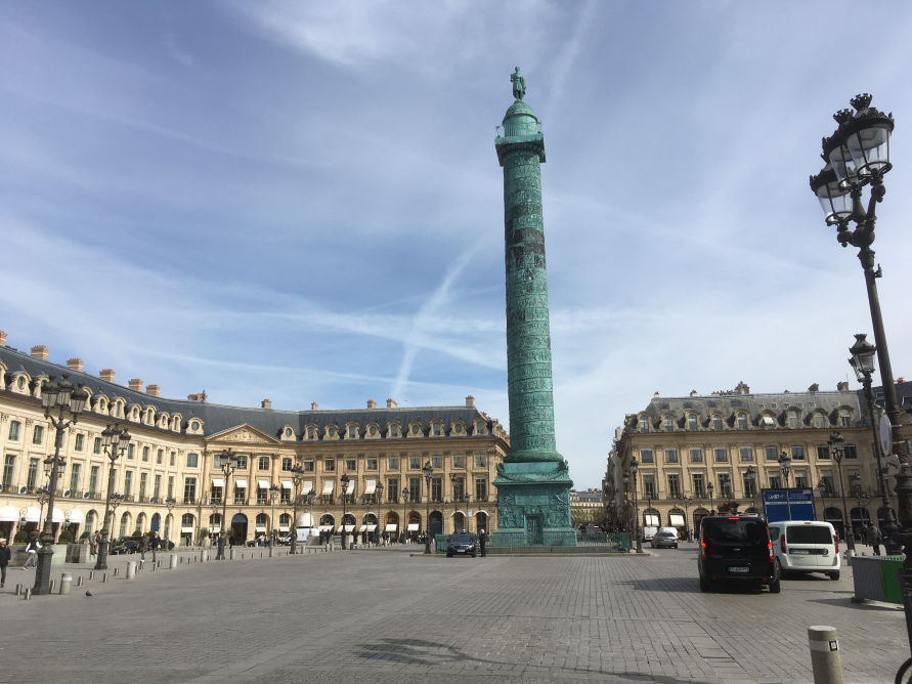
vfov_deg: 48.2
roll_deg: -0.5
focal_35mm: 29
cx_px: 456
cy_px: 342
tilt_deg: +13.2
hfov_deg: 61.7
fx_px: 764
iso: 25
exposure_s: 1/2198
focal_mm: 4.15
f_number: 2.2
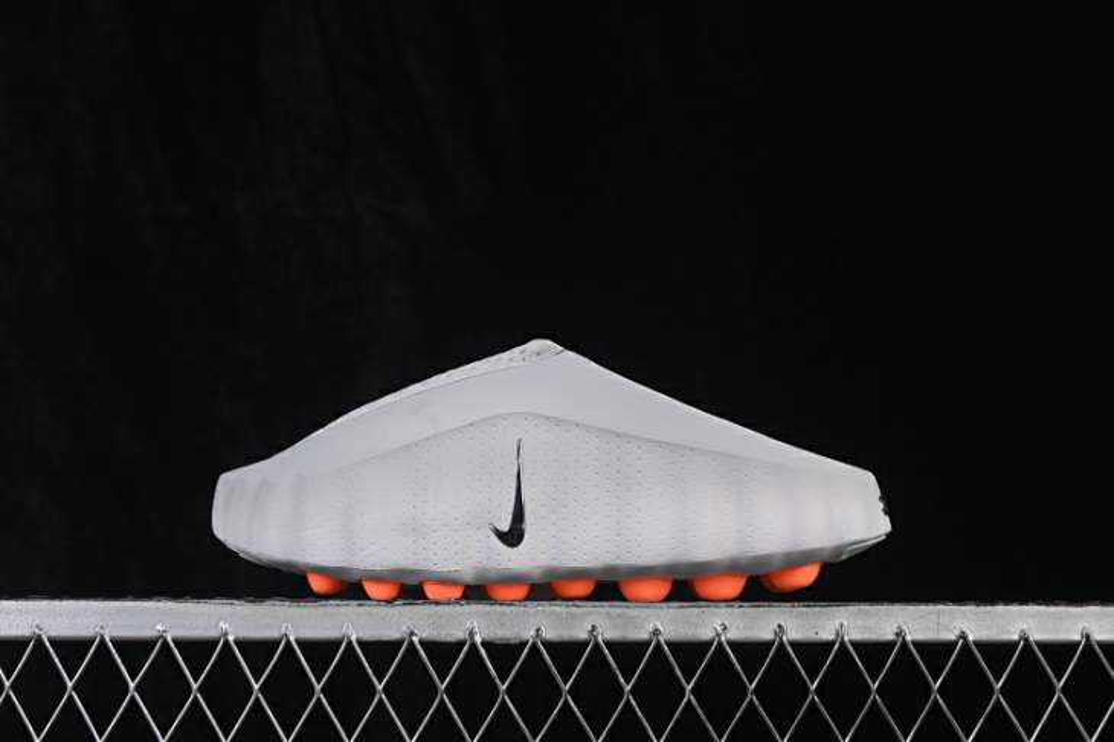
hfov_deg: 27.0
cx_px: 557
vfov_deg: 18.2
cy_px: 371
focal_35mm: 75
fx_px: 2320
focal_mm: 50
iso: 160
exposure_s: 1/80
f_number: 8
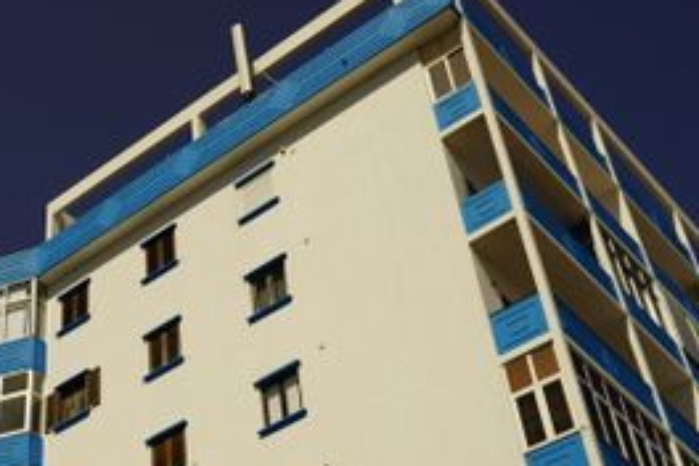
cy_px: 267
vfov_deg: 20.0
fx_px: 1320
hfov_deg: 28.6
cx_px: 87
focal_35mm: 68
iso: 100
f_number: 2.8
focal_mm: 35
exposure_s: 1/8000
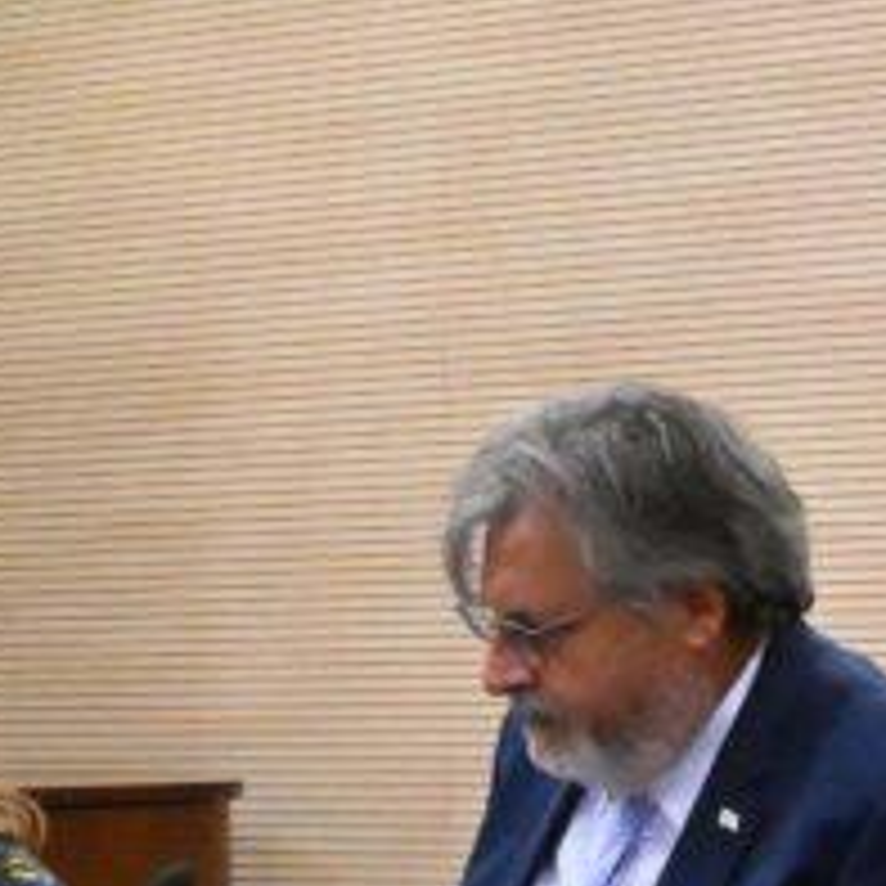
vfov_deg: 8.1
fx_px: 6255
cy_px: 807
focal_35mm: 216
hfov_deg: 8.0
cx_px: -247
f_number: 5.6
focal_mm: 33
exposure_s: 1/250
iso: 8000
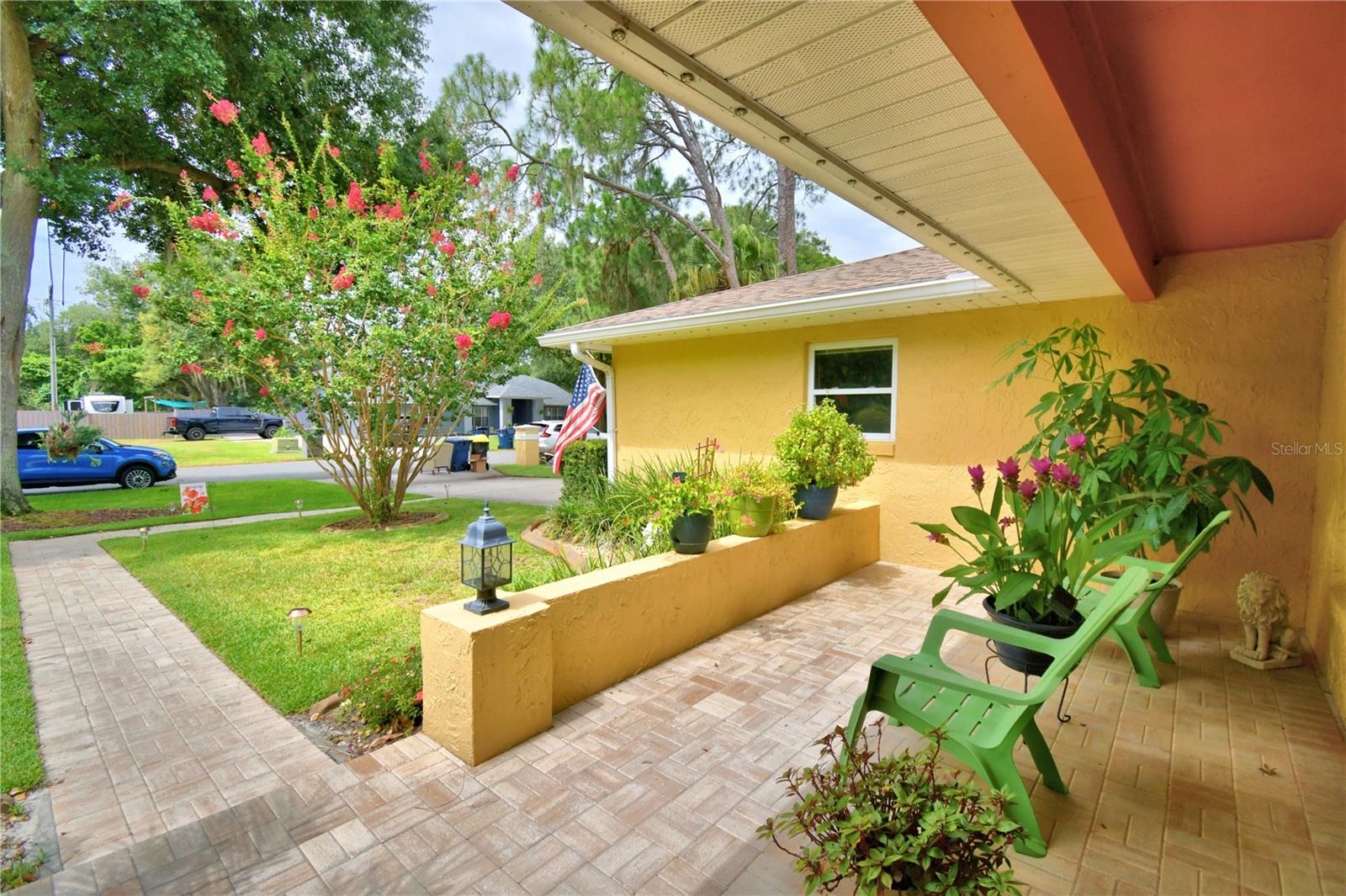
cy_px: 448
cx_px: 673
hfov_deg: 100.4
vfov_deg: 77.3
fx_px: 561
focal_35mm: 15
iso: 100
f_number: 4.5
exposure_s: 1/800
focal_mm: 10
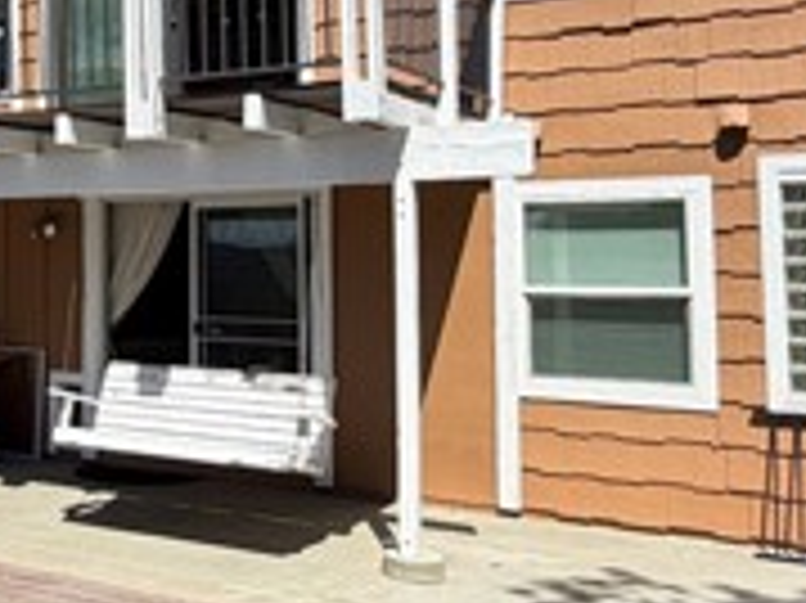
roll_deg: +0.4
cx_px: 9
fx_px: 1163
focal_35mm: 50
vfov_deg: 28.9
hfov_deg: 34.9
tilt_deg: +4.5
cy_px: 202
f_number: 2.2
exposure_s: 1/901
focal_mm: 2.22
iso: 20
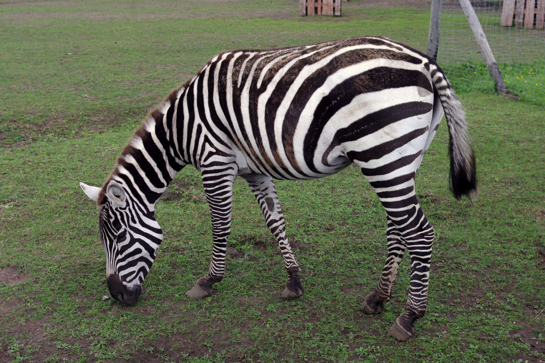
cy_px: 182
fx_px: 863
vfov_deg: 23.8
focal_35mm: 57
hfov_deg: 35.1
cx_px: 272
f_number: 8
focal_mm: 38
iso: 100
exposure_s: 1/60
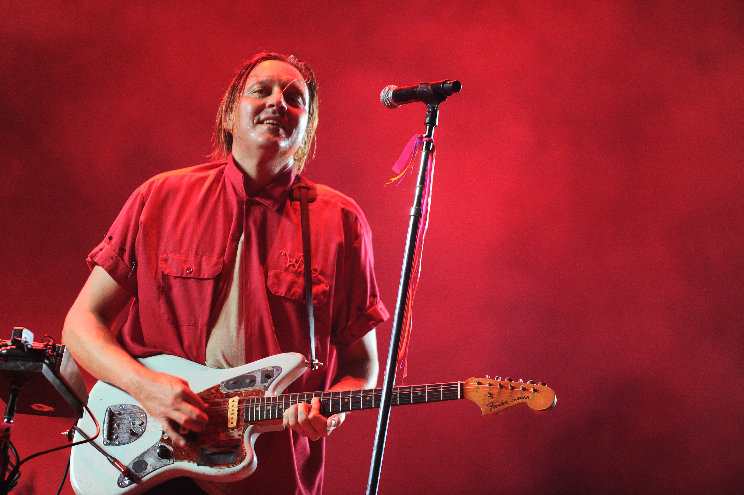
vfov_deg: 6.9
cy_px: 248
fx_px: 4131
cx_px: 372
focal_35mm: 200
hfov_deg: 10.3
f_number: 2.8
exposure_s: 1/320
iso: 3200
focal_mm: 200
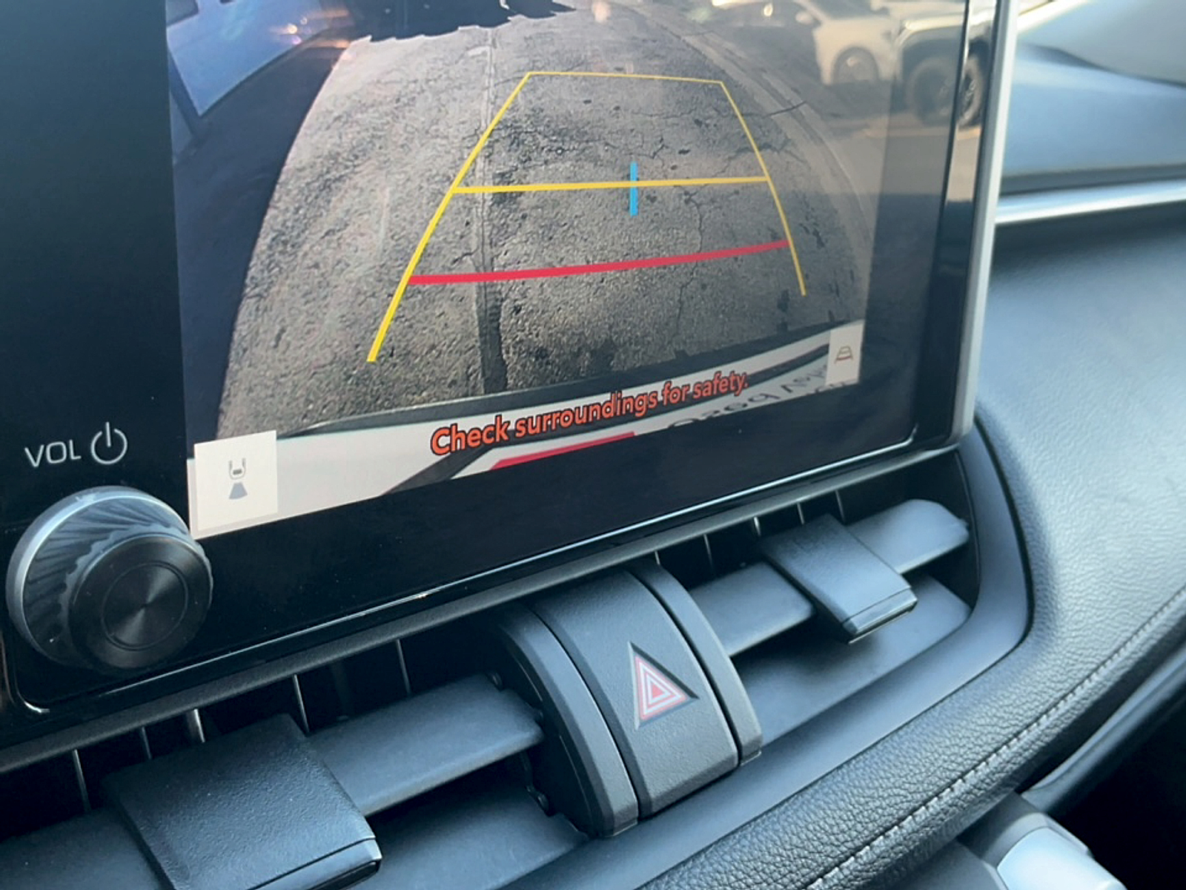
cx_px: 593
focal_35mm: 30
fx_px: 1028
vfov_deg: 46.8
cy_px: 445
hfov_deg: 60.0
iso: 32
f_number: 1.8
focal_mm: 3
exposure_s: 1/60
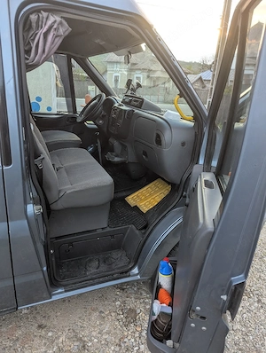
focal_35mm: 24
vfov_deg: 71.5
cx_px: 133
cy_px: 176
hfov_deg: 57.0
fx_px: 245
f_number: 1.85
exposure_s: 1/154
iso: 107
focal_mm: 6.81
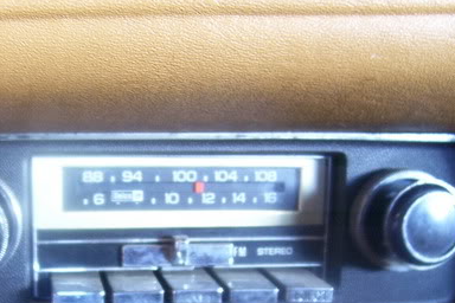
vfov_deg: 22.5
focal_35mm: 59
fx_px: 746
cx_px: 143
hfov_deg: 33.6
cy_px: 271
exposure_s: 1/8
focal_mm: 5.6
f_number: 2.7
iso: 160
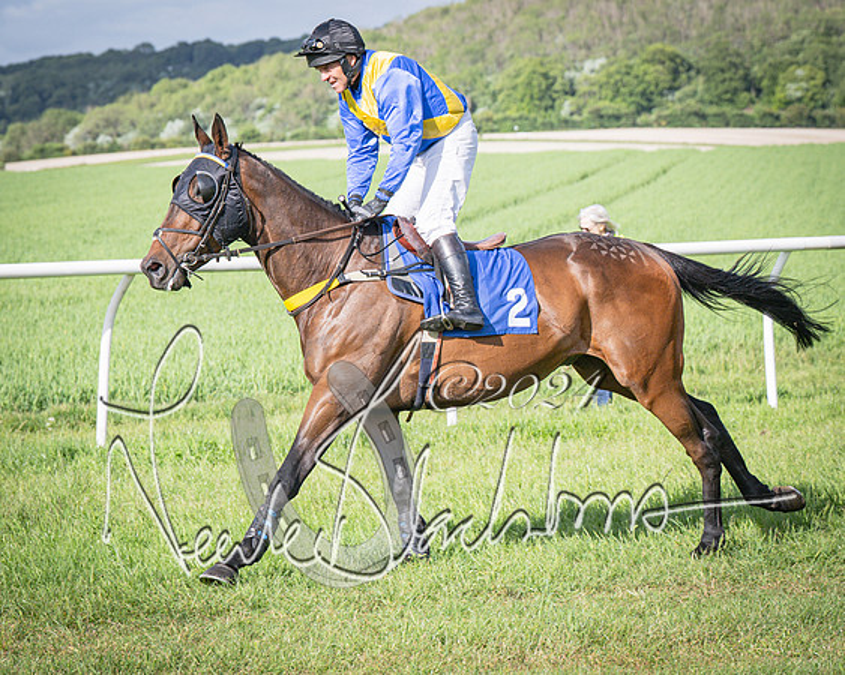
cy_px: 328
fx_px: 4004
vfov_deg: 9.6
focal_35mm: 160
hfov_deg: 12.0
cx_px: 212
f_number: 4.5
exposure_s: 1/1600
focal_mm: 76
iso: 200
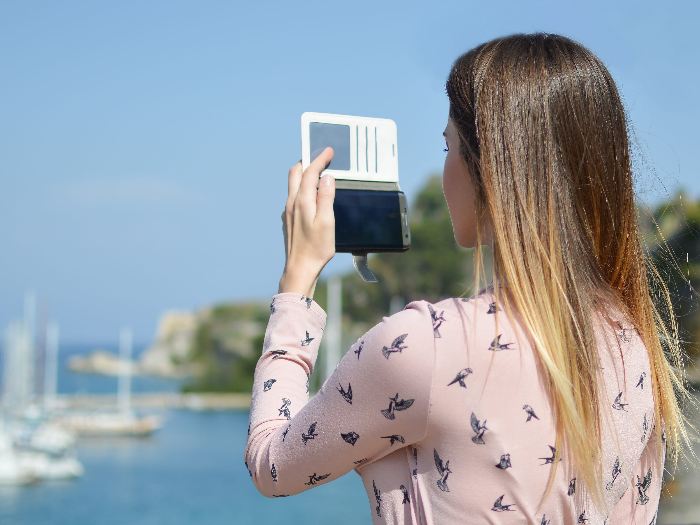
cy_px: 319
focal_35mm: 78
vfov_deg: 18.9
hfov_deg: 25.1
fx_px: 1572
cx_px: 400
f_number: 2.2
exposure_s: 1/4000
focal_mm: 35
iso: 100
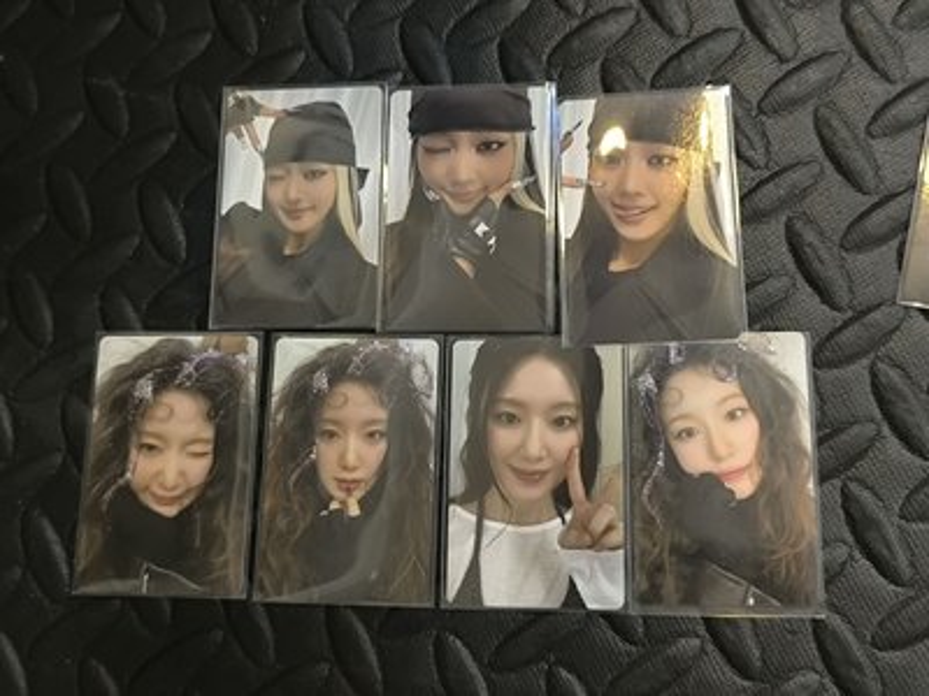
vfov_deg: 36.8
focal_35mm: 39
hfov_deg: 47.9
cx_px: 464
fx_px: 1047
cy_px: 348
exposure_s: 1/40
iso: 1250
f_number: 1.65
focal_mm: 6.14
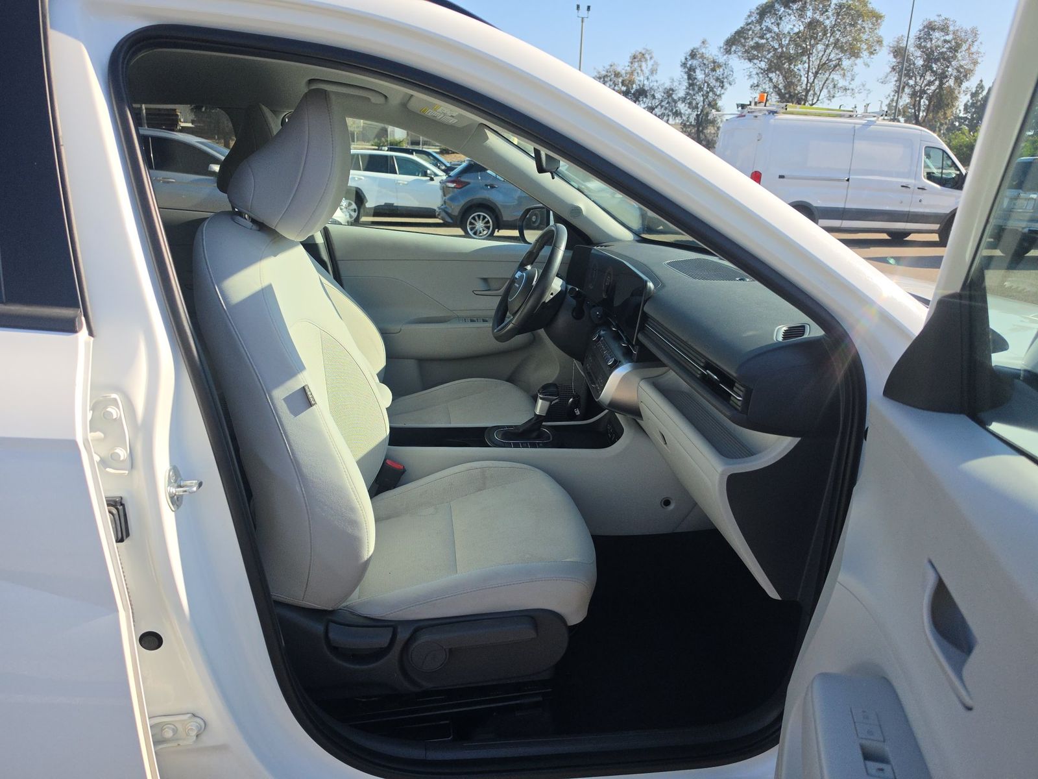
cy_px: 390
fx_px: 690
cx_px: 519
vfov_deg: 58.9
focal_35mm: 23
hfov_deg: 73.9
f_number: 1.4
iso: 64
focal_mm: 6.5
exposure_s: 1/4765
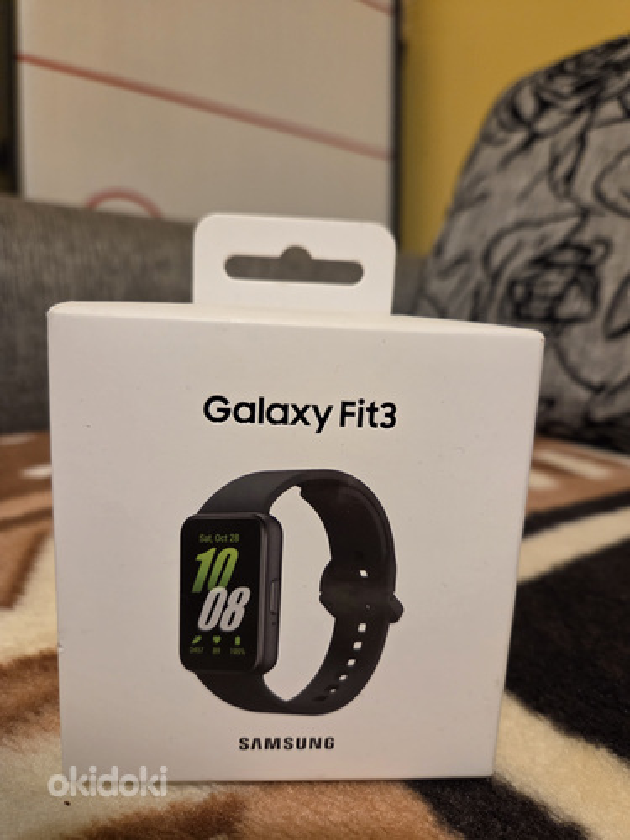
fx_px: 558
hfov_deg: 58.9
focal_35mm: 23
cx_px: 315
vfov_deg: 73.9
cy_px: 420
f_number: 1.8
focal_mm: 5.4
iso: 640
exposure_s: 1/100
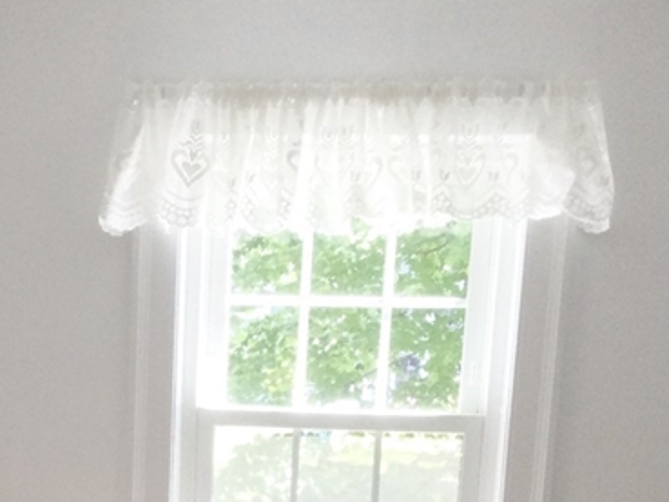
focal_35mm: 86
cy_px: 690
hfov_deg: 22.3
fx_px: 1663
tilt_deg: -12.0
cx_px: 103
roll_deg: -0.1
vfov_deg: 16.1
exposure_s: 1/30
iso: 25
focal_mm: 3.3
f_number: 2.4
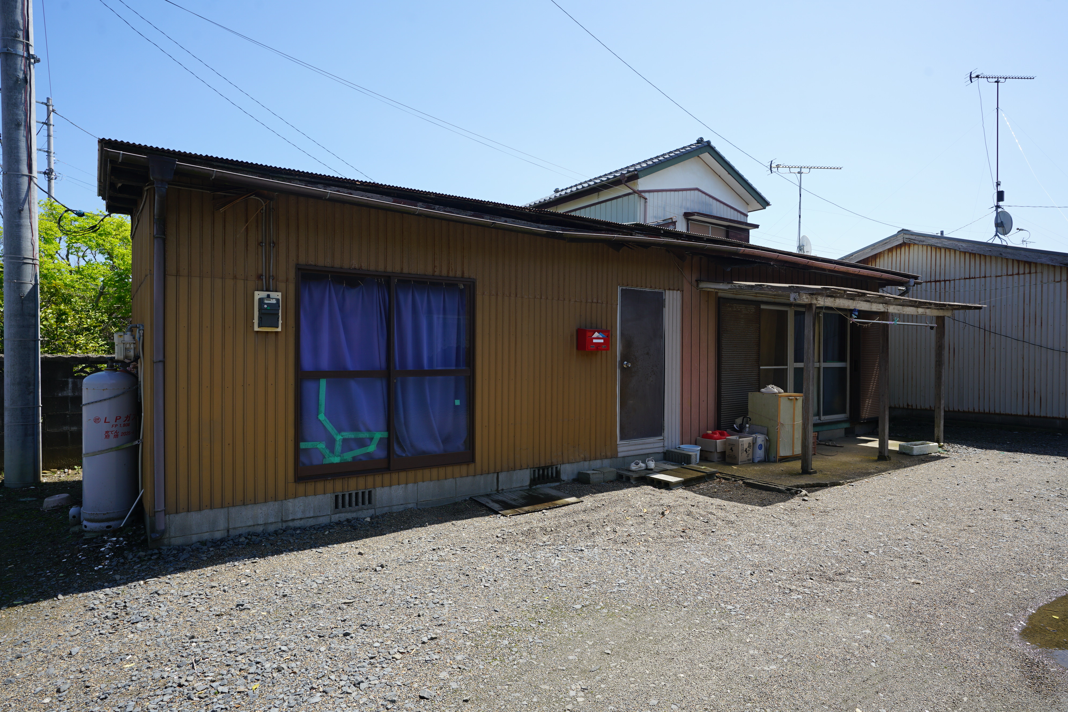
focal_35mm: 20
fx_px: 593
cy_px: 356
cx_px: 534
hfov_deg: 84.0
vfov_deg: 61.9
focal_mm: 20
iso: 100
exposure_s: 1/125
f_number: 9
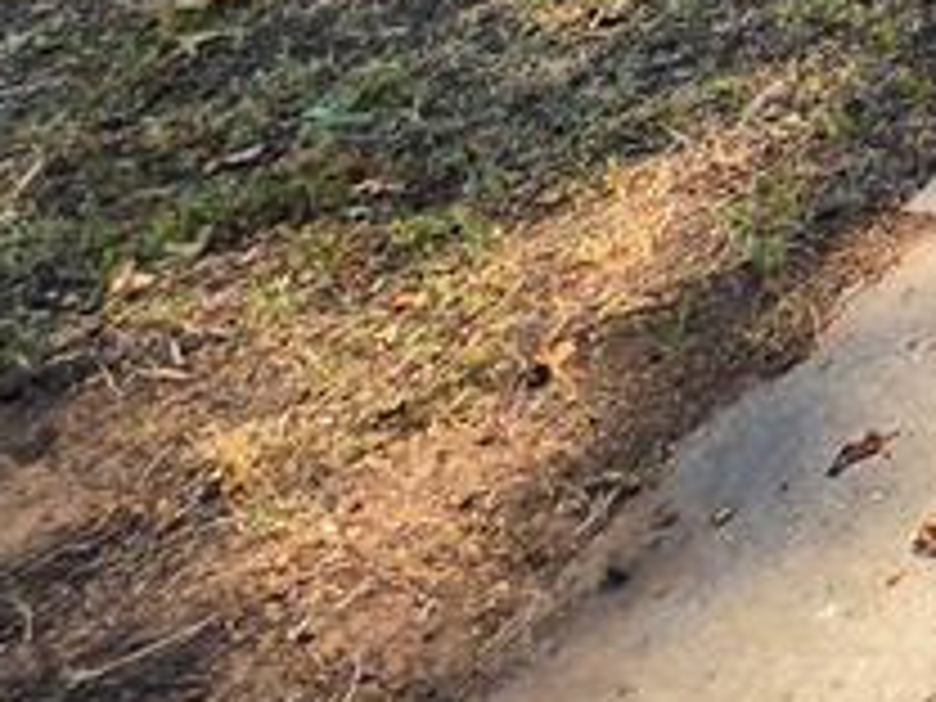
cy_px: -788
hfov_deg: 19.3
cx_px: 1832
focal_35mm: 64
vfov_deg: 16.3
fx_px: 1731
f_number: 1.9
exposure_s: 1/732
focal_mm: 2.2
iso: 32
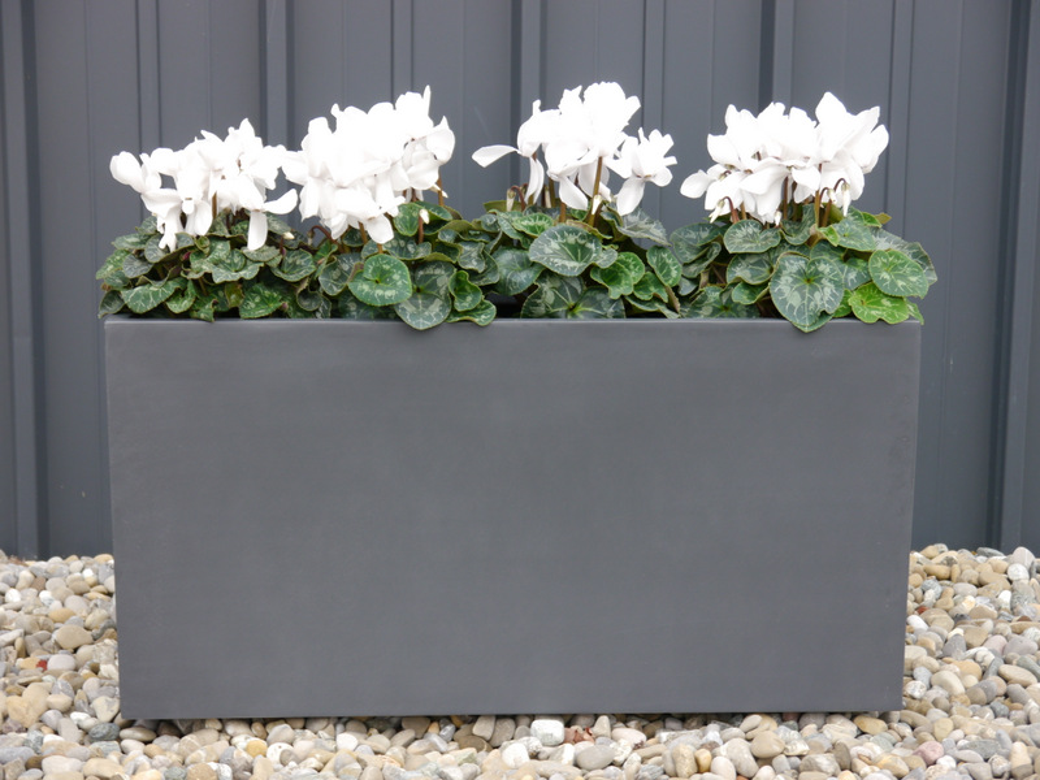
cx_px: 520
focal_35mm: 74
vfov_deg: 19.9
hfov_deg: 26.3
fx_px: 2223
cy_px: 390
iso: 200
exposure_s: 1/80
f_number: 5.4
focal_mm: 37
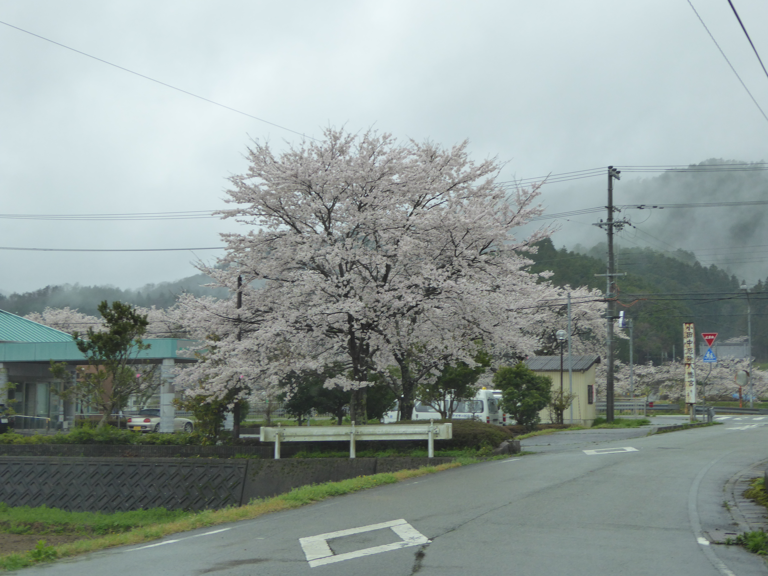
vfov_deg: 24.4
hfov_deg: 32.2
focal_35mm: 60
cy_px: 288
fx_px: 1331
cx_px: 384
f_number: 4.2
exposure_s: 1/80
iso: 160
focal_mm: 10.3
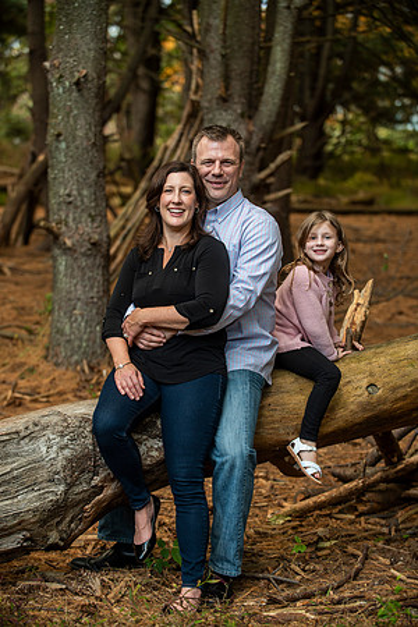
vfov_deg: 21.5
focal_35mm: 95
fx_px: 1654
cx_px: 209
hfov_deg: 14.4
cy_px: 314
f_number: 3.5
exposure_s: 1/100
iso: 250
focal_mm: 95
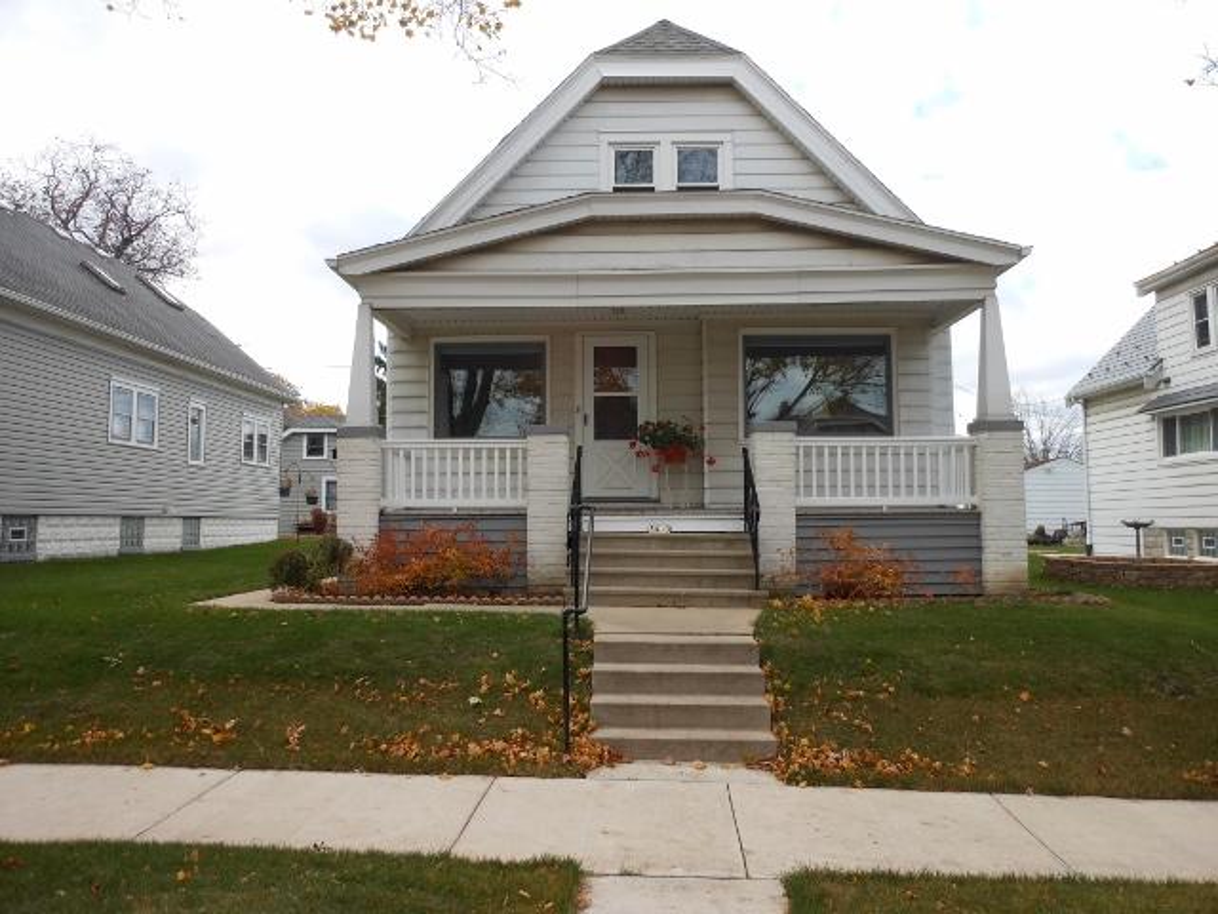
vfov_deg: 49.7
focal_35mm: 28
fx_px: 985
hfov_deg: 63.4
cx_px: 609
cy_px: 457
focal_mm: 5
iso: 80
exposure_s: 1/200
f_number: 3.7
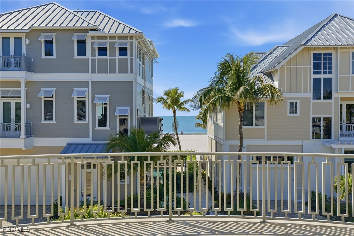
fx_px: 344
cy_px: 118
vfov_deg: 37.8
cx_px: 177
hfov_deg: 54.5
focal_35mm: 35
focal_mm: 35
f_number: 9
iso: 400
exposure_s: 1/3200
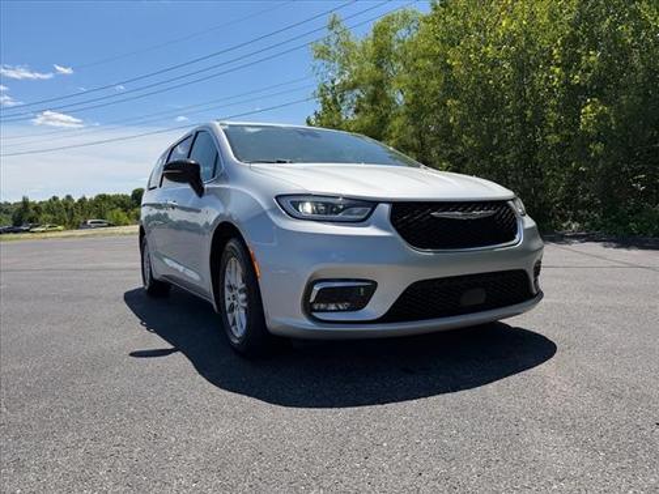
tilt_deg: -6.5
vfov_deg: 56.8
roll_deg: +3.7
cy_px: 247
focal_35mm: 24
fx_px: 457
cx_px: 330
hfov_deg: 71.6
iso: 100
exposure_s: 1/6173
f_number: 1.78
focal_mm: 6.76
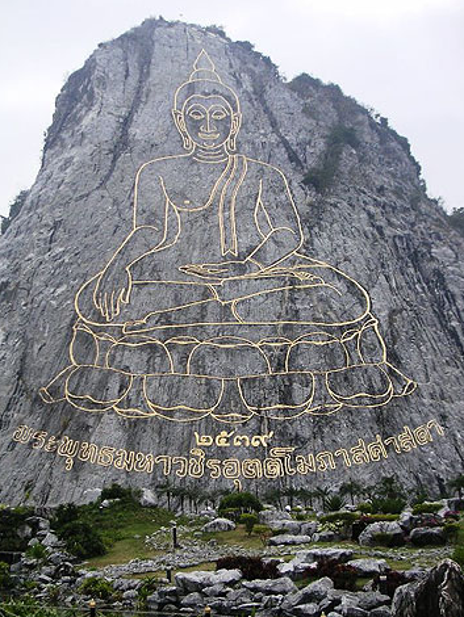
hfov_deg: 34.4
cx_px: 222
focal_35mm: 42
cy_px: 327
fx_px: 750
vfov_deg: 44.8
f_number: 2.8
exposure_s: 1/1000
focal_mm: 6
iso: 50
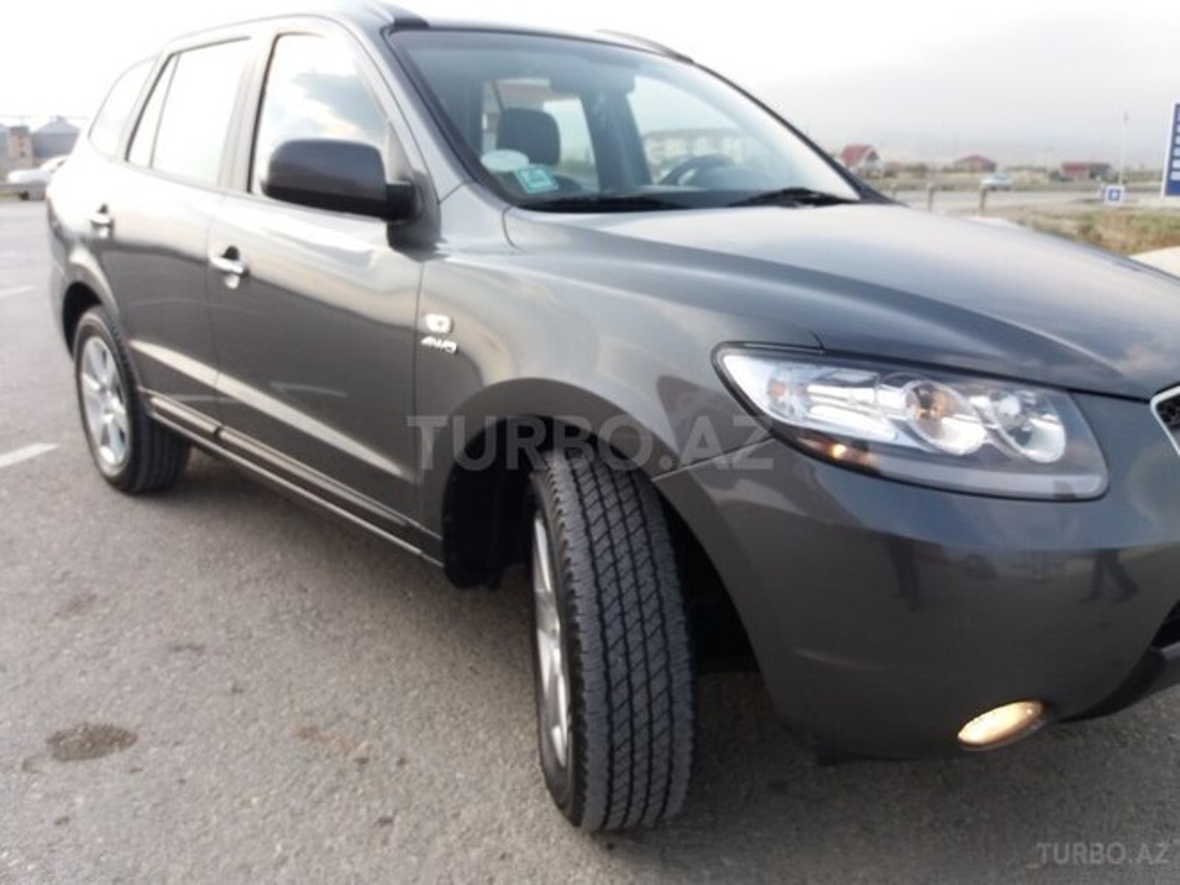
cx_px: 590
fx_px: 954
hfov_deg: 63.4
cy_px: 442
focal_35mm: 28
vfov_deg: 49.7
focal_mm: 3.7
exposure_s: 1/548
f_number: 1.9
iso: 64
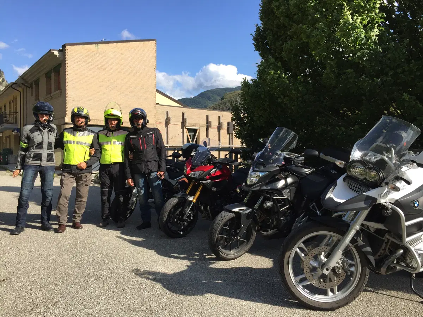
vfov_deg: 48.2
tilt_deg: -3.3
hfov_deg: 61.7
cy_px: 158
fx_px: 354
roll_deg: -1.8
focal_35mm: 29
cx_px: 212
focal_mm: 4.15
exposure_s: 1/1199
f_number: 2.2
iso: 32
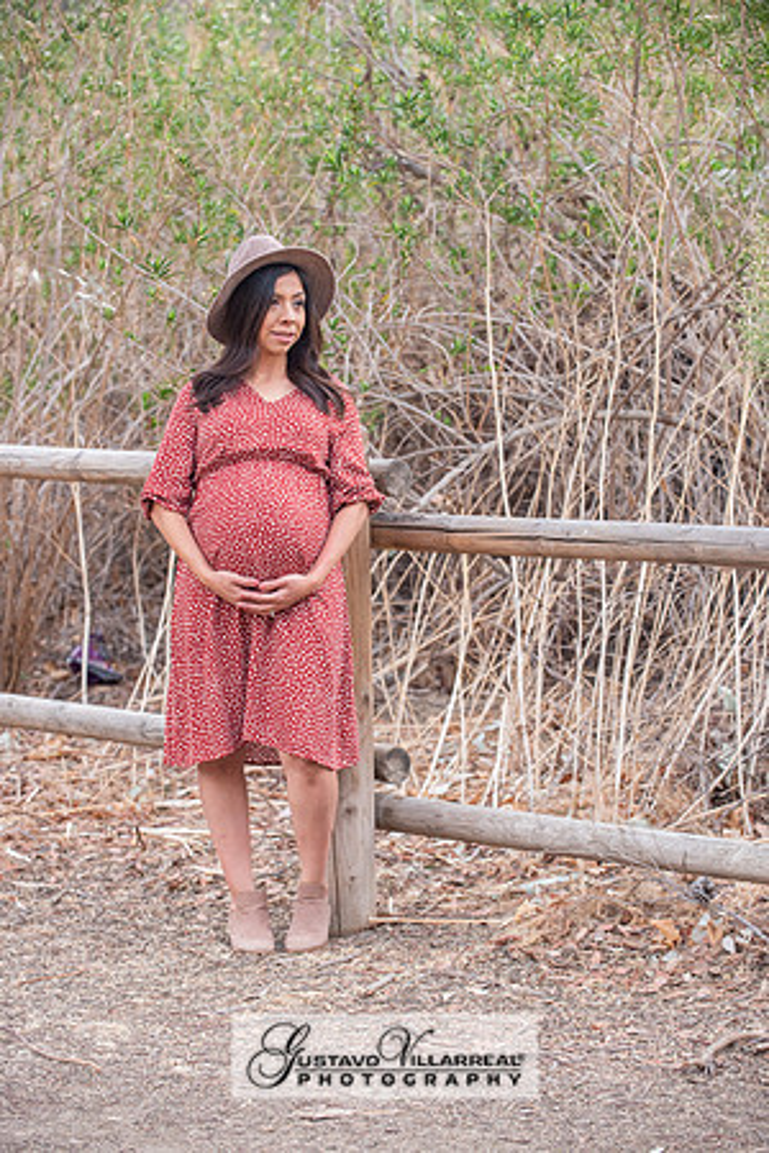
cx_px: 384
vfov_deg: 18.6
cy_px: 576
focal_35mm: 110
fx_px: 3524
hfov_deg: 12.5
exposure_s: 1/160
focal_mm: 110
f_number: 4.5
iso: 640
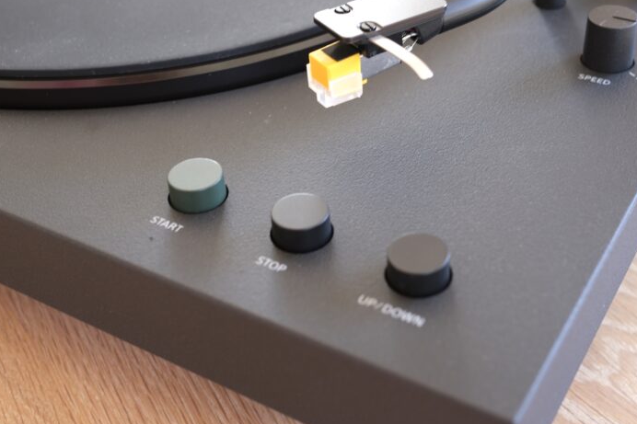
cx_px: 360
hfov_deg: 39.5
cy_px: 172
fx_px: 884
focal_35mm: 50
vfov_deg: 26.9
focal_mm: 23
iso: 160
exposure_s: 1/8.5
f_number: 4
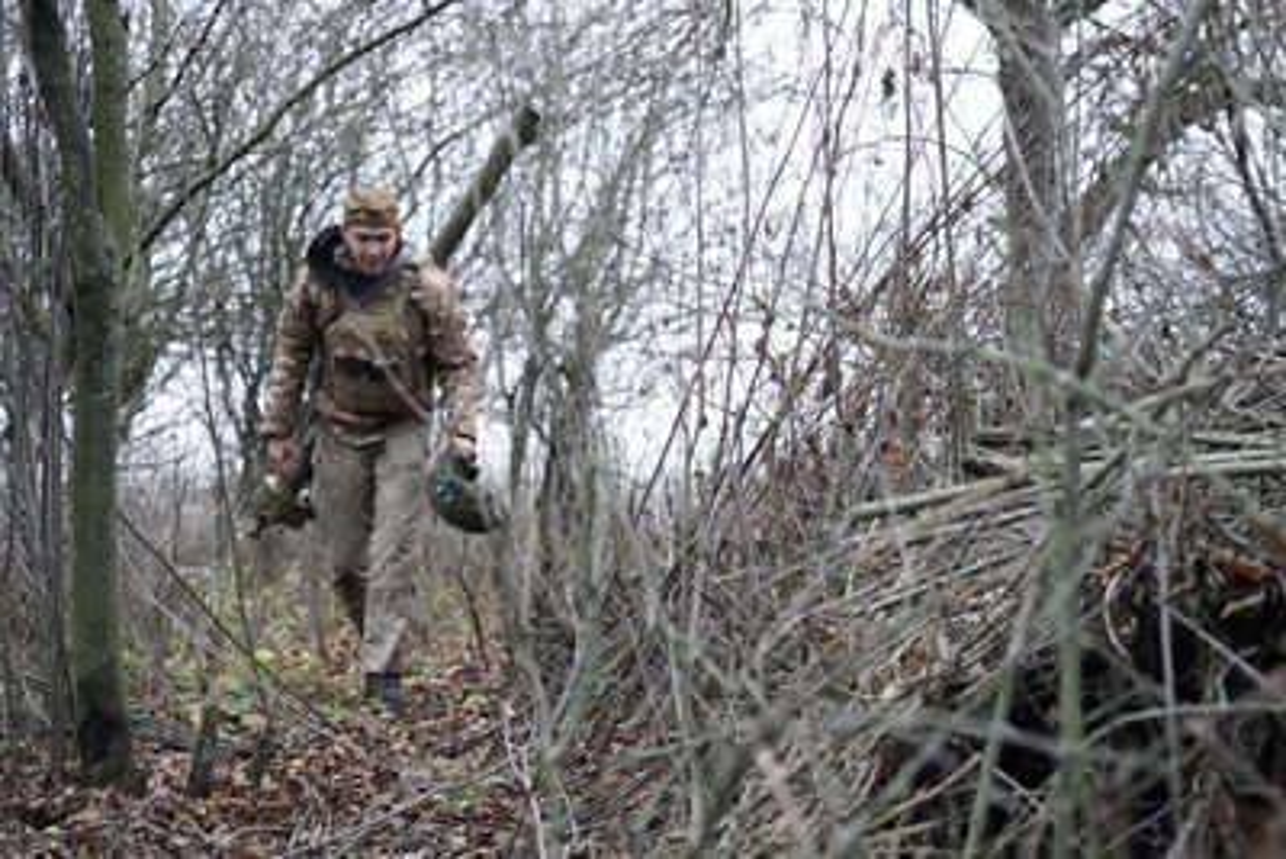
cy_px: 430
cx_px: 643
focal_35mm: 52
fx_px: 1858
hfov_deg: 38.2
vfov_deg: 26.0
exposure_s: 1/160
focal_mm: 52
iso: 5000
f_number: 4
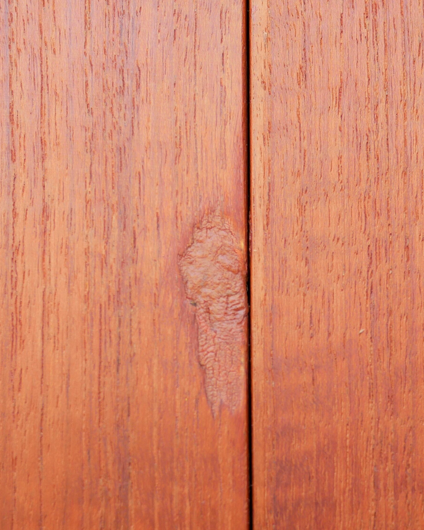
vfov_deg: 23.8
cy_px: 346
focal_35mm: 80
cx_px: 295
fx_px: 1255
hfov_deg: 19.1
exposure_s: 1/200
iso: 200
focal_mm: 20
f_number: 2.5
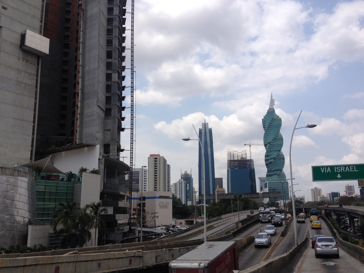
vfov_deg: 39.7
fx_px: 379
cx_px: 183
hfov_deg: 51.4
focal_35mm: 36
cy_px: 139
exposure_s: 1/2513
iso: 50
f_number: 2.4
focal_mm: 4.28
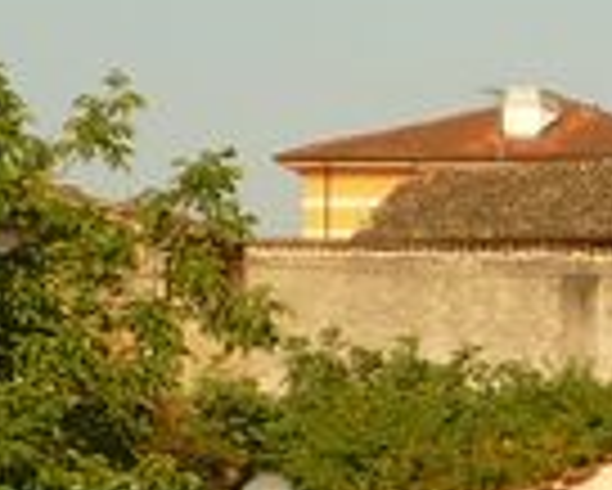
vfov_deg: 4.8
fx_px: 5710
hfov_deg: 6.0
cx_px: 1287
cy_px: 940
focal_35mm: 315
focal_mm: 8.2
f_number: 5
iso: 100
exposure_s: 1/400
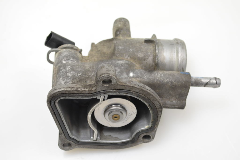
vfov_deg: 16.5
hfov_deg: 24.6
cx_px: 120
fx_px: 550
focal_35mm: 82
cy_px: 80
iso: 2000
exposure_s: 1/200
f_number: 7.1
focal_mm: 55
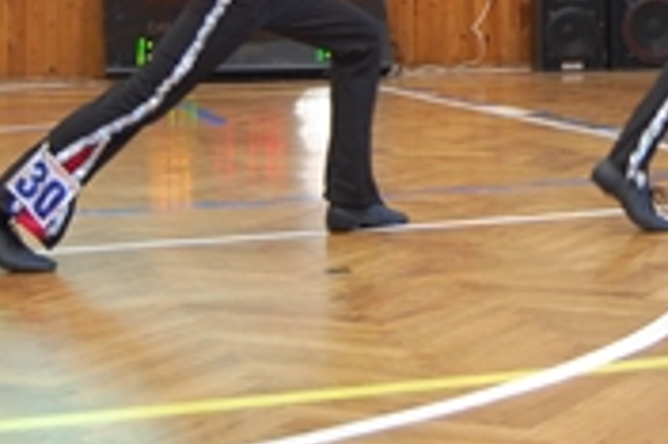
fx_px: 1743
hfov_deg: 21.4
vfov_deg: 14.0
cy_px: -133
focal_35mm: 94
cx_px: 554
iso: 500
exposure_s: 1/30
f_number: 3.8
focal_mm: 22
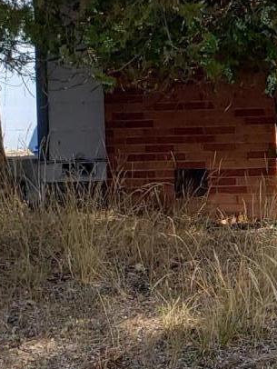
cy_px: 164
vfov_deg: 15.4
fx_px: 1364
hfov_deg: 10.9
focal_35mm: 128
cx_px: 481
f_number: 2.4
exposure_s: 1/904
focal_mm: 4.3
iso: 50
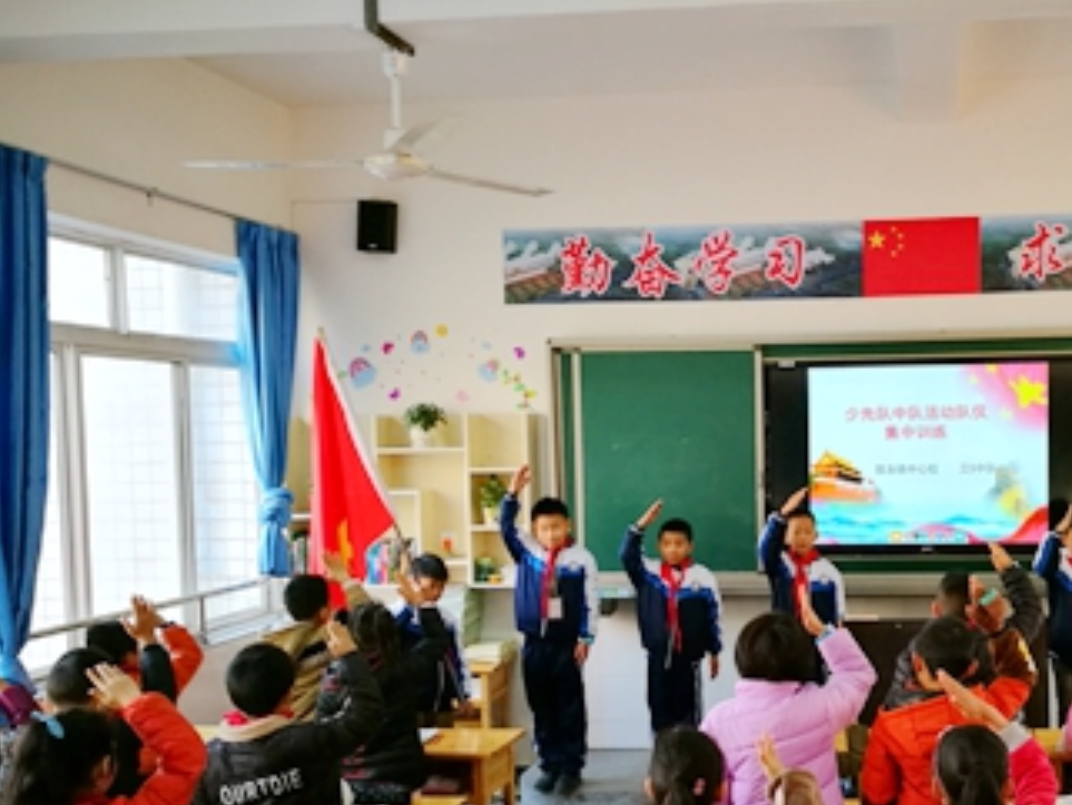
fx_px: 1301
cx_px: 828
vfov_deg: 34.2
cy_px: 503
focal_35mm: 42
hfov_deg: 43.1
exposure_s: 1/50
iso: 200
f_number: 2.2
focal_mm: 4.5
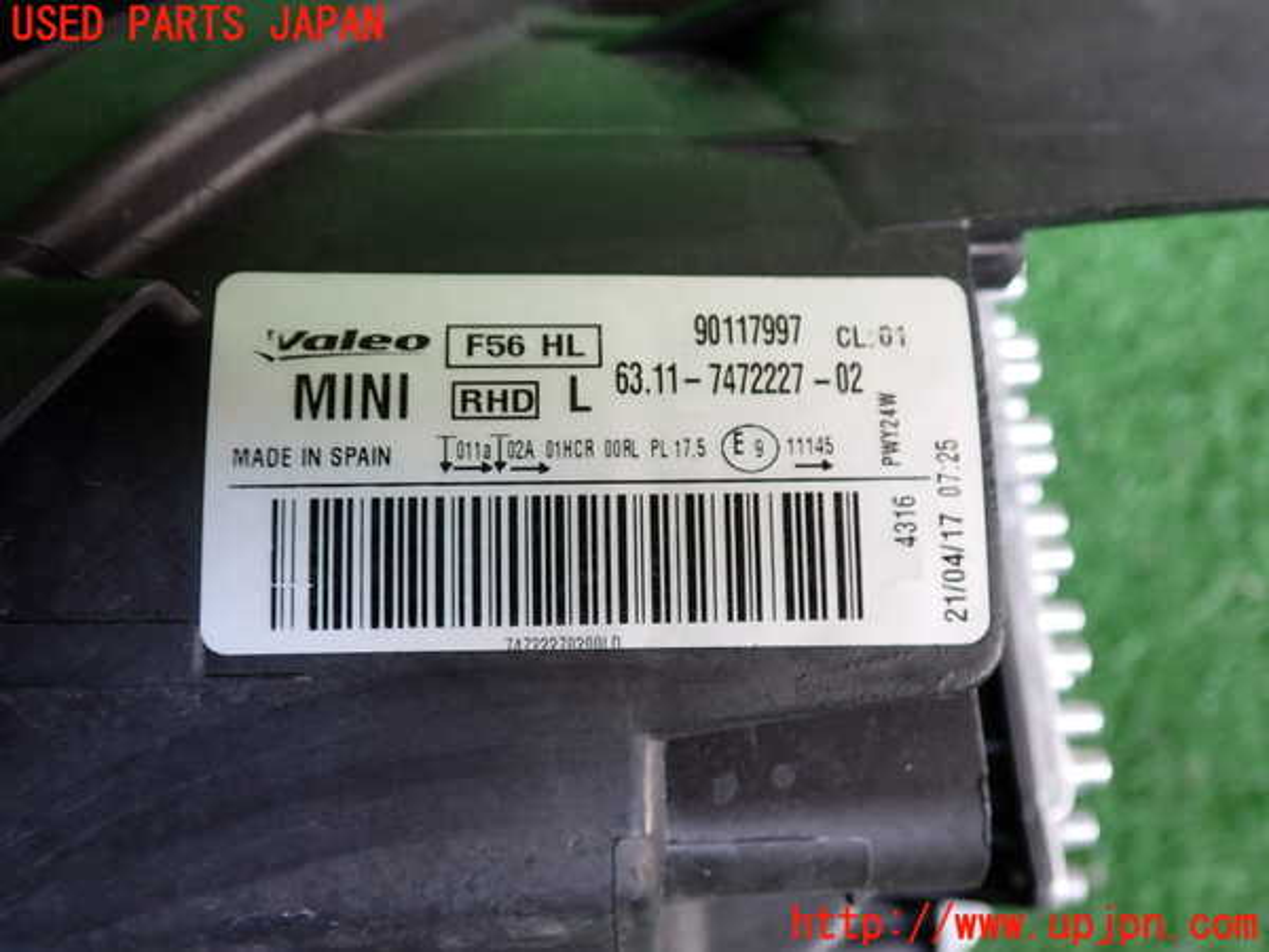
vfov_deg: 46.8
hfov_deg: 60.0
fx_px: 1100
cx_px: 634
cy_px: 476
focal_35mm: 30
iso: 160
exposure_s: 1/60
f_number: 2.3
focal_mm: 5.4
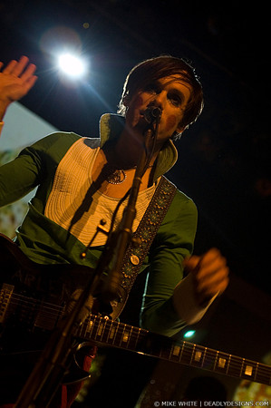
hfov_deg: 17.5
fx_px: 883
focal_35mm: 78
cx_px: 136
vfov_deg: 26.0
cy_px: 204
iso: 800
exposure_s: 1/60
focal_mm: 52
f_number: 2.8
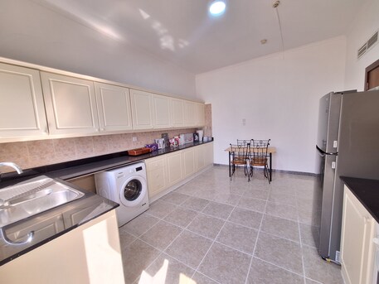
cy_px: 142
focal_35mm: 13
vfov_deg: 89.9
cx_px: 190
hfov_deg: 106.2
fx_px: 142
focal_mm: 1.74
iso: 64
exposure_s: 1/50
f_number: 2.2
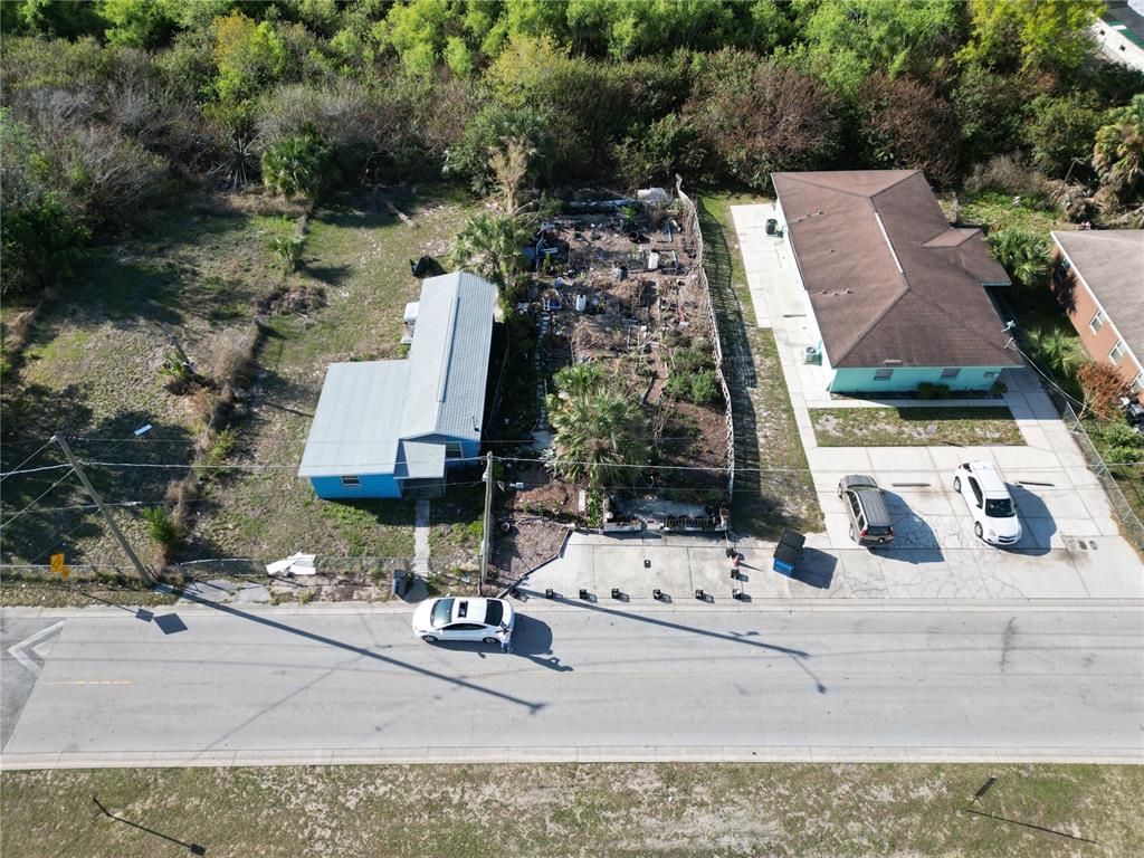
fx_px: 793
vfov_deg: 56.8
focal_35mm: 24
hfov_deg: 71.6
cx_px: 572
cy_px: 429
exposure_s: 1/2000
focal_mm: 6.72
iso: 150
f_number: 1.7
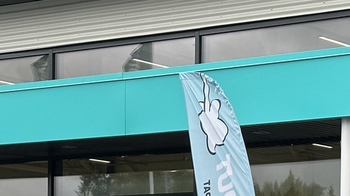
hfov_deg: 13.3
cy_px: 318
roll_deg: -0.7
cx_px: 103
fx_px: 1503
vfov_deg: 7.3
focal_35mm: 162
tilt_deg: -0.7
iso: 64
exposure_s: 1/371
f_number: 1.78
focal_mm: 6.86
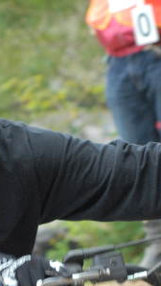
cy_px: 338
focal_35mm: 245
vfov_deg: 8.7
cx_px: 58
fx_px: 1856
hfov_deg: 5.0
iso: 400
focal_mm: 50
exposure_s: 1/250
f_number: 4.8
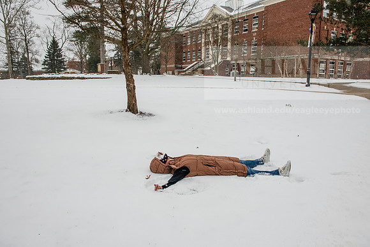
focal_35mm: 26
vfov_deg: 49.6
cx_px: 185
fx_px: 267
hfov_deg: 69.4
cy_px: 124
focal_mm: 26
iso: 400
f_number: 7.1
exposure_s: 1/200
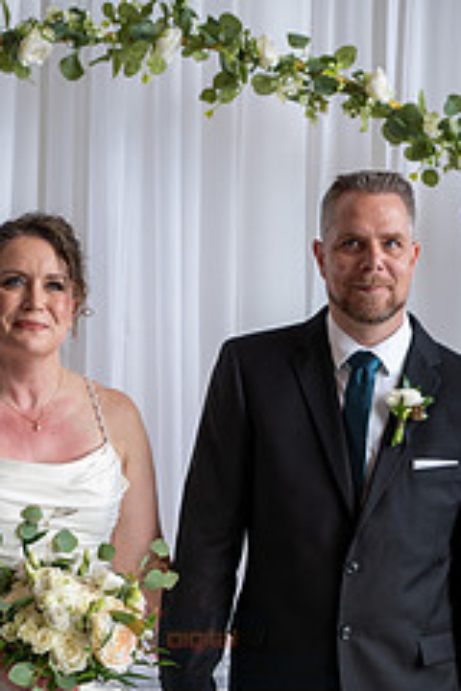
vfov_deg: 15.4
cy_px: 645
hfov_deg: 10.5
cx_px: 216
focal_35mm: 131
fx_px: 2516
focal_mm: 70
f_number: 3.2
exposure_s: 1/160
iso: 160
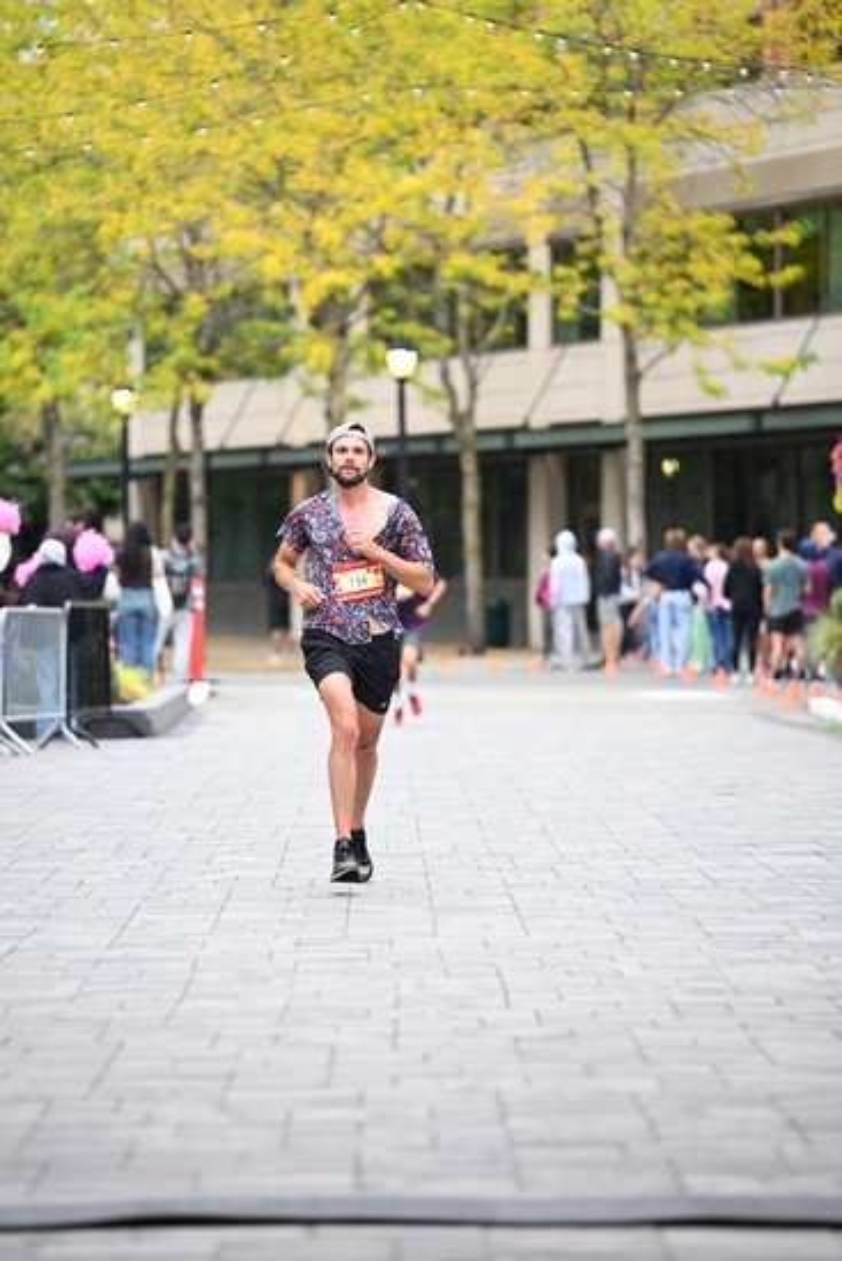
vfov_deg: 12.8
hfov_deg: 8.6
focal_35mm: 160
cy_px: 630
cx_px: 421
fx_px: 5609
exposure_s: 1/1600
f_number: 2.8
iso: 1250
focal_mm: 160
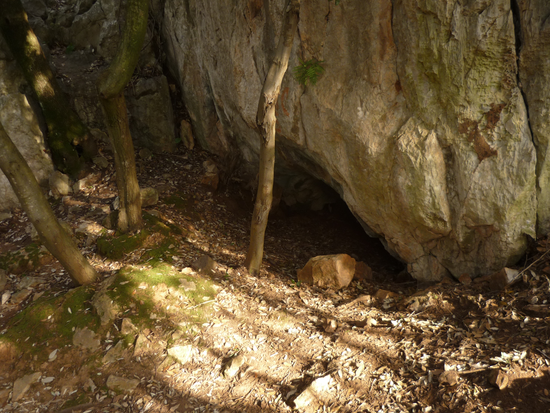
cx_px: 269
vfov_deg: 39.6
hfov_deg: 51.3
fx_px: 572
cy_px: 225
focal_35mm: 36
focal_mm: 5.5
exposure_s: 1/50
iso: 100
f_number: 2.8
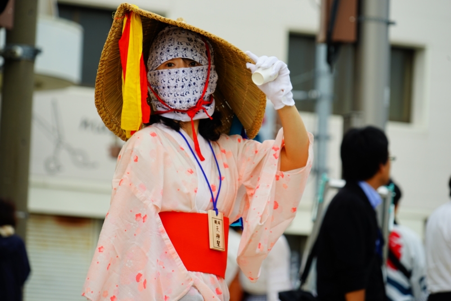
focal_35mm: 194
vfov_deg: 7.1
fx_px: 2431
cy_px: 150
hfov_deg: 10.6
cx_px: 226
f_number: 6.7
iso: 125
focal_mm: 194
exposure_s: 1/200
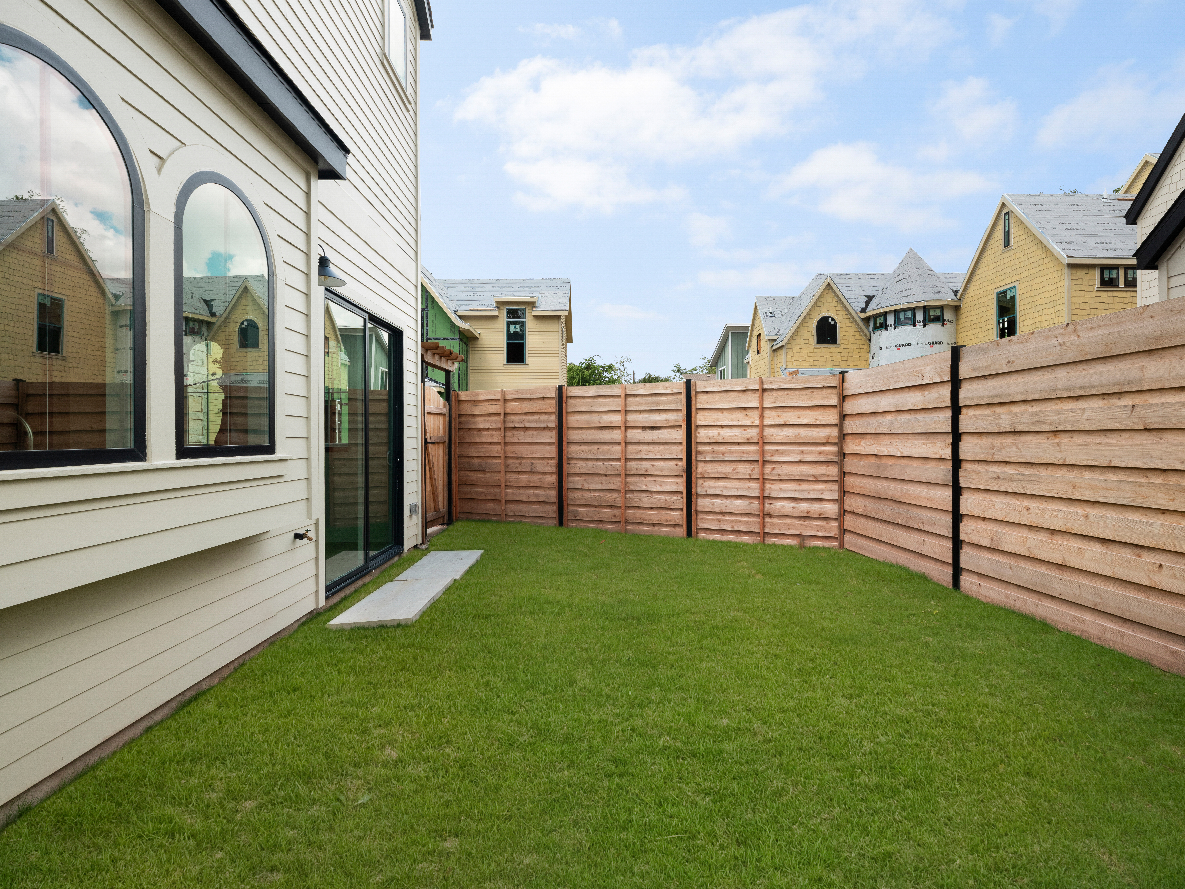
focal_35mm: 16
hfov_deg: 94.5
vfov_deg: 78.1
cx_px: 592
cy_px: 444
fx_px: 548
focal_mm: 20
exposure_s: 1/50
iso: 500
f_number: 11
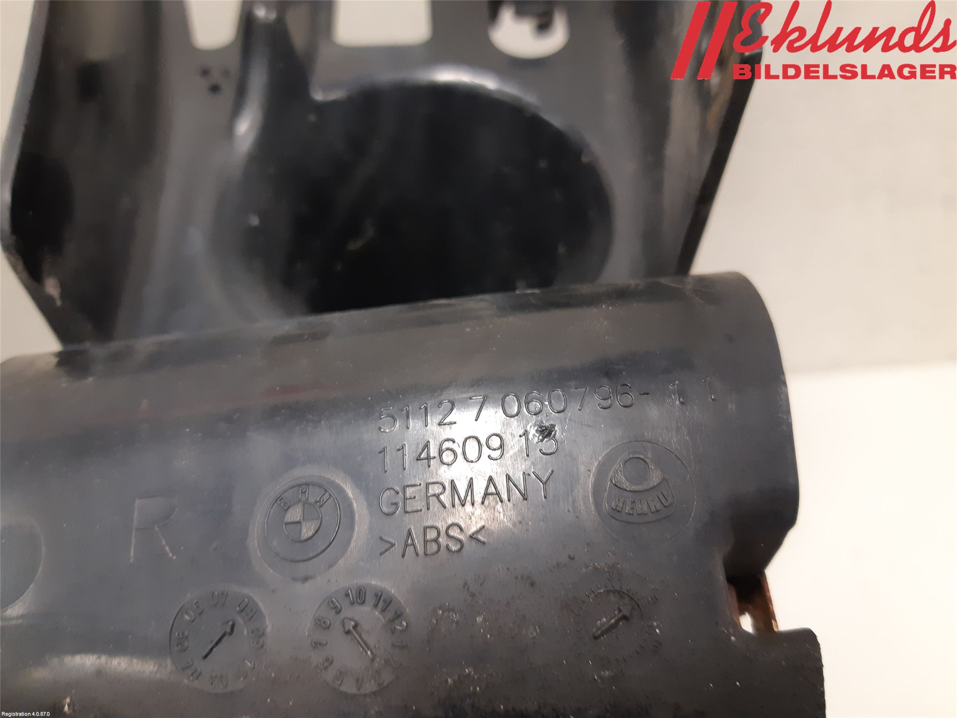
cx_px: 478
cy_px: 359
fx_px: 719
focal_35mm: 26
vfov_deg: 53.1
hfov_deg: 67.3
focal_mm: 3.93
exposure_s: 1/33
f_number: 1.7
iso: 250
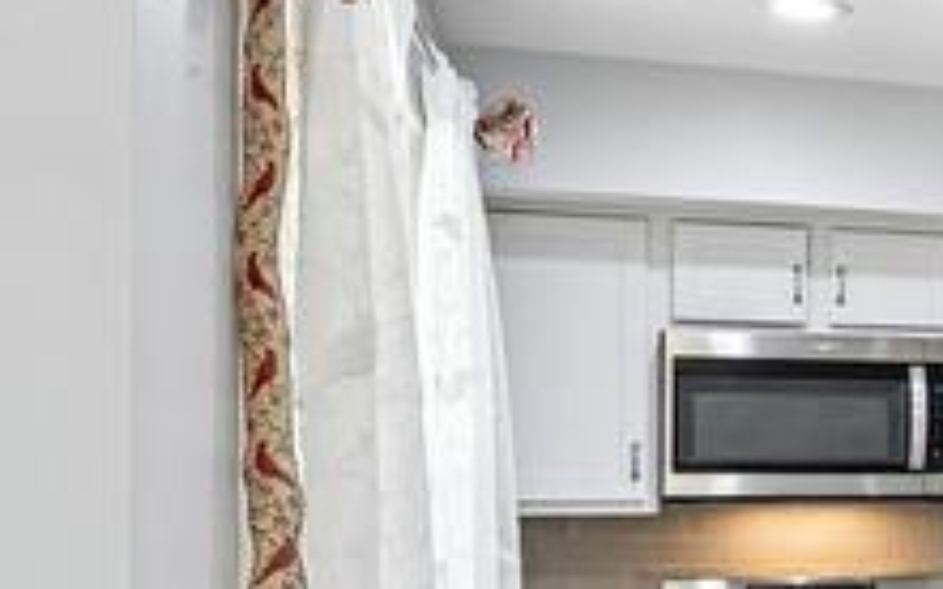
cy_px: 480
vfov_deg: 19.5
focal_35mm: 66
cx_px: 1365
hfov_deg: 24.9
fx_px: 1696
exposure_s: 1/13
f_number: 8
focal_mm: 14
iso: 400
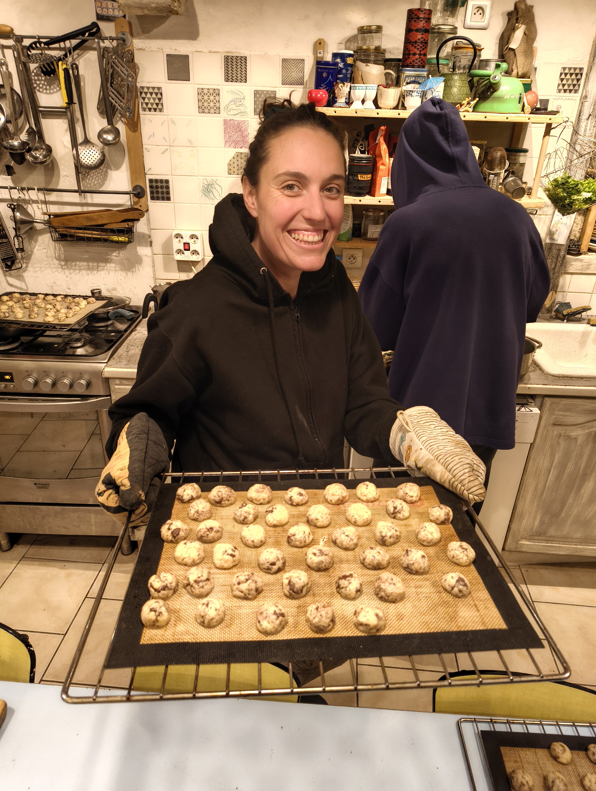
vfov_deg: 71.5
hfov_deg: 56.9
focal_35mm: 24
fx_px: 550
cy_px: 396
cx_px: 298
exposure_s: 1/50
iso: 708
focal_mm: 5.56
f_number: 1.87
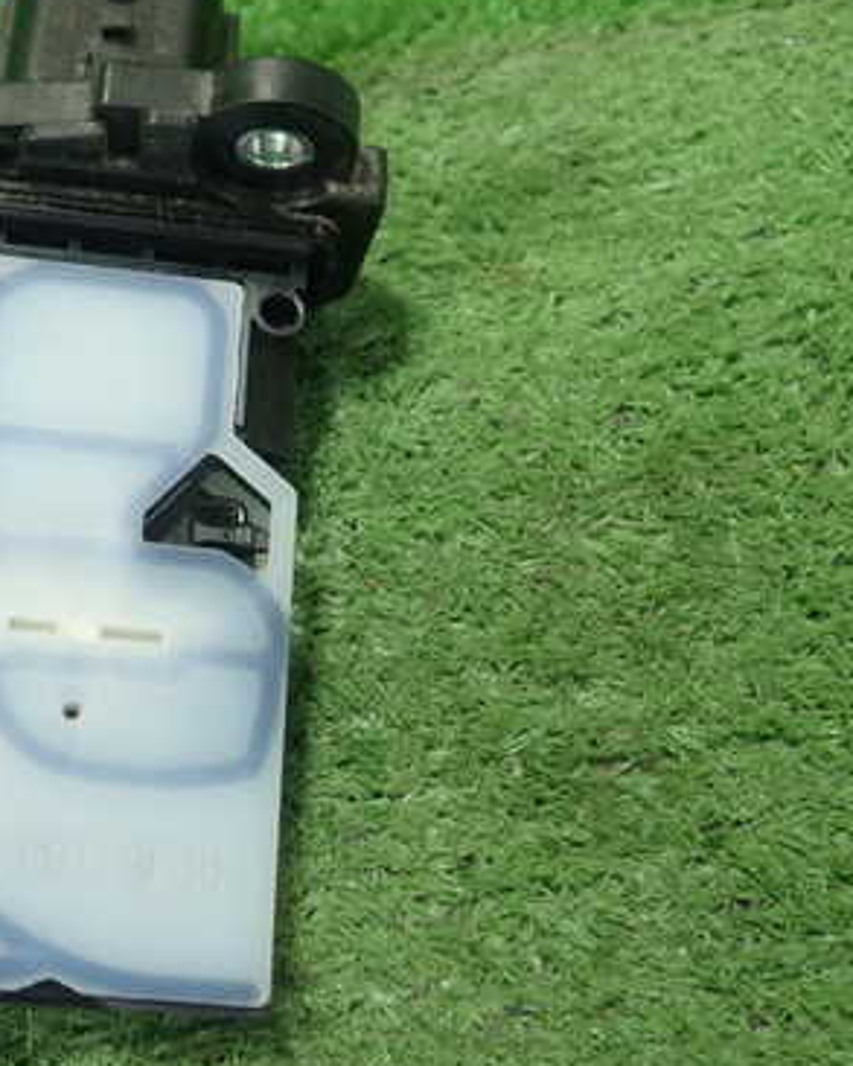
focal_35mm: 48
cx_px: 213
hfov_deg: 30.9
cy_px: 498
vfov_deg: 38.8
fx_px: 1514
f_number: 2.3
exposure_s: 1/125
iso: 320
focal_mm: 5.5
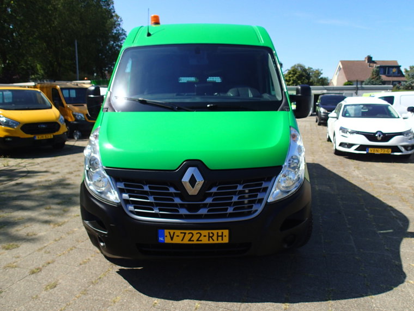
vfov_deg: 54.9
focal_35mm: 25
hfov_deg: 69.4
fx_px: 299
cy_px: 156
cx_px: 207
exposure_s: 1/160
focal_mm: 4.5
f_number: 8
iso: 100
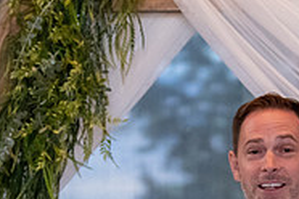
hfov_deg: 5.6
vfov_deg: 3.7
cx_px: 245
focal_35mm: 368
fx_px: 3056
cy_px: 271
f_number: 2.8
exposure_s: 1/400
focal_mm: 95
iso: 3200
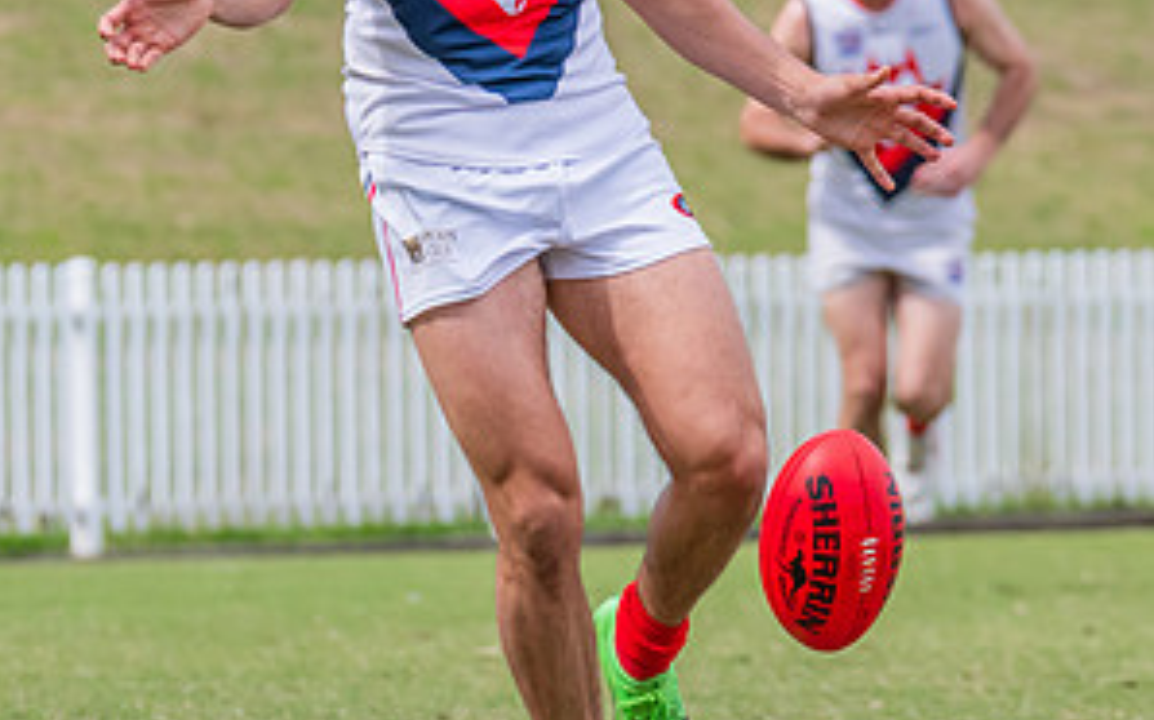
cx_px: 643
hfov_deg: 3.2
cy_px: 159
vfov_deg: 2.0
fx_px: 20781
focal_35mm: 661
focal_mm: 250
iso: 800
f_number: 8
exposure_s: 1/1250
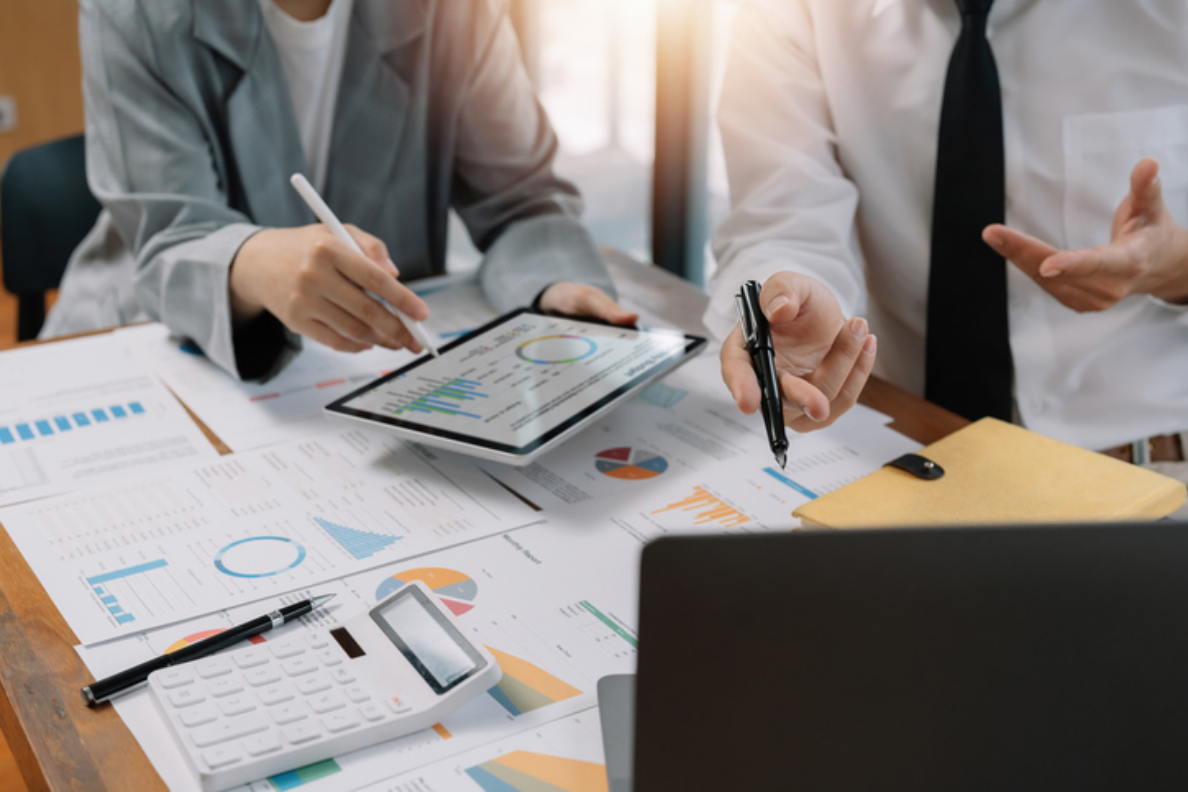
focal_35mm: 50
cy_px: 396
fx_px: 1650
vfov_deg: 27.0
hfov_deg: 39.6
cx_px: 594
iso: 800
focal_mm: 50
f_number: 4
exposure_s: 1/100
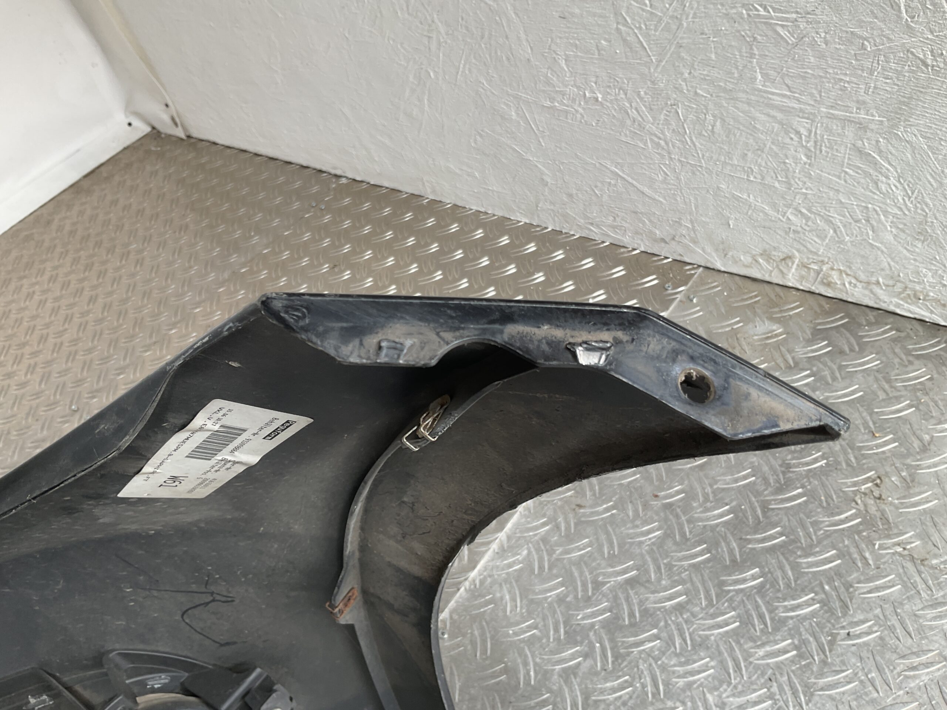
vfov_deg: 48.2
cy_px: 355
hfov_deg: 61.7
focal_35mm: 29
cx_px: 474
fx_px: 793
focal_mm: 3
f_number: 1.8
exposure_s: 1/114
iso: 16
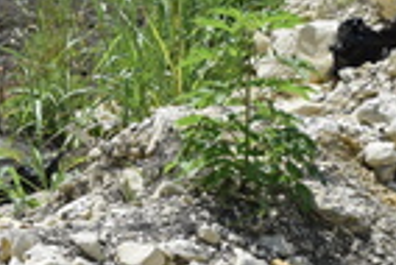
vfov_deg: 7.0
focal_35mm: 196
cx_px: -321
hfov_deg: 9.9
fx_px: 2161
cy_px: 132
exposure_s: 1/250
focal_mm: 29
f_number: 8
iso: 200
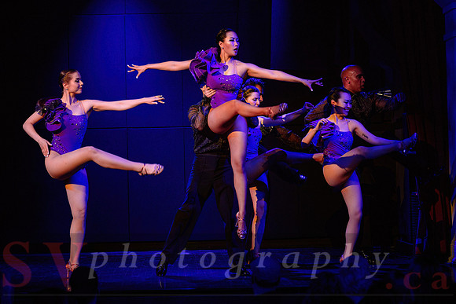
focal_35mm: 135
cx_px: 240
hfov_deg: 15.2
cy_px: 133
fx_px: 1713
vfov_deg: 10.2
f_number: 2.8
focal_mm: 116
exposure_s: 1/200
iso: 1600
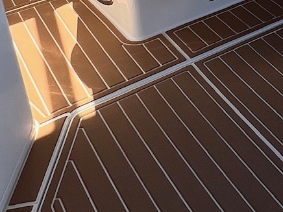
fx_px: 499
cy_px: -104
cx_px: 314
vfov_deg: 20.6
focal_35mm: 61
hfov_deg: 28.6
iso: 32
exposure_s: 1/1043
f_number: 1.8
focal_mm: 1.57
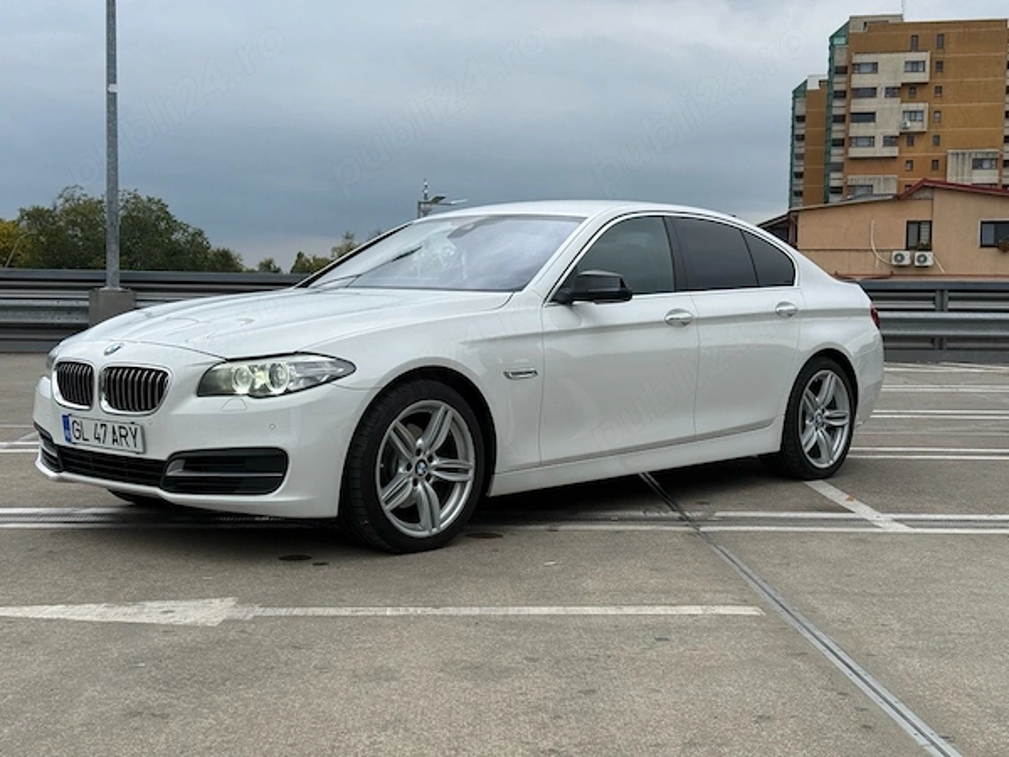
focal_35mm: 48
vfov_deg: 30.3
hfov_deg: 39.7
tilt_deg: -4.5
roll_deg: -1.2
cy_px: 378
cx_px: 504
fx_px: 1399
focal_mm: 6.76
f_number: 1.78
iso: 80
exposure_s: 1/1575
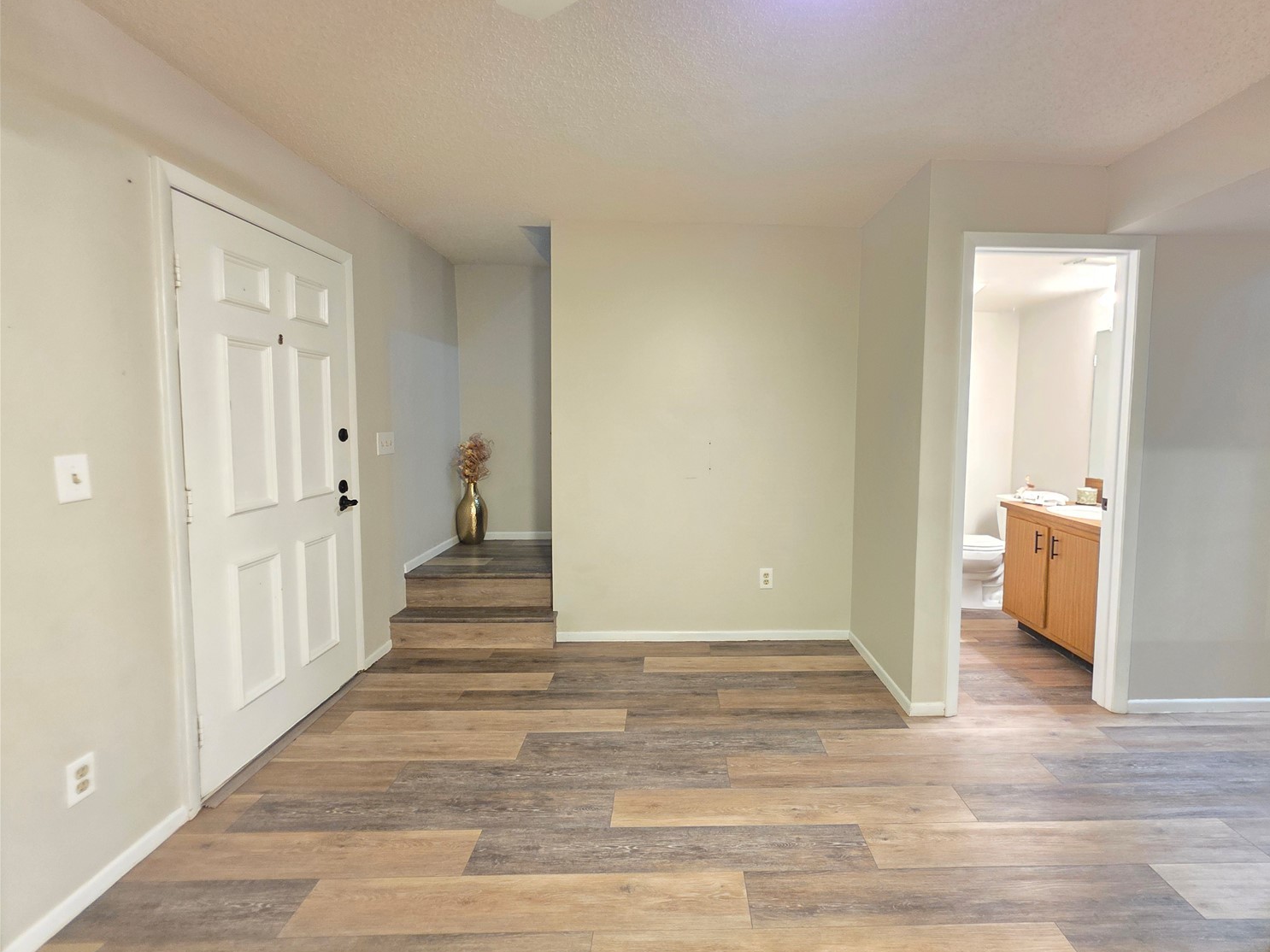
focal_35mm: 14
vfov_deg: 85.6
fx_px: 514
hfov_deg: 101.9
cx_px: 683
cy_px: 451
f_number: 1.9
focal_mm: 2.2
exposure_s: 1/40
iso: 1000
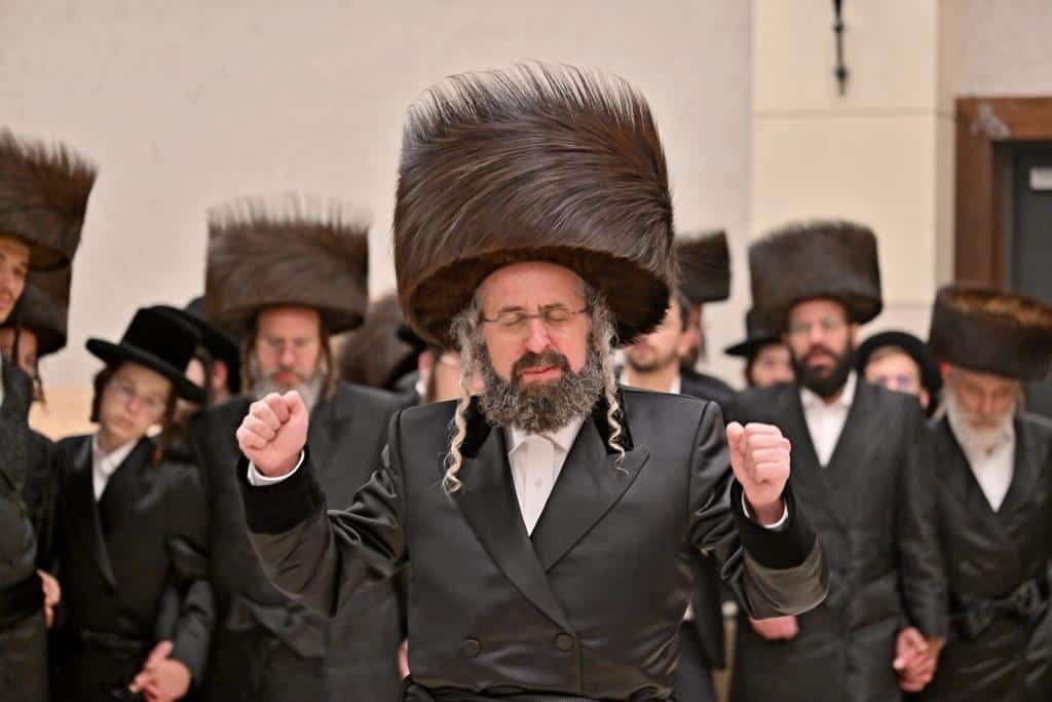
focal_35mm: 120
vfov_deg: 11.4
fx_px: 3507
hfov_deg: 17.1
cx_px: 526
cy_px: 351
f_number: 4
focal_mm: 120
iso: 1250
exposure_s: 1/250
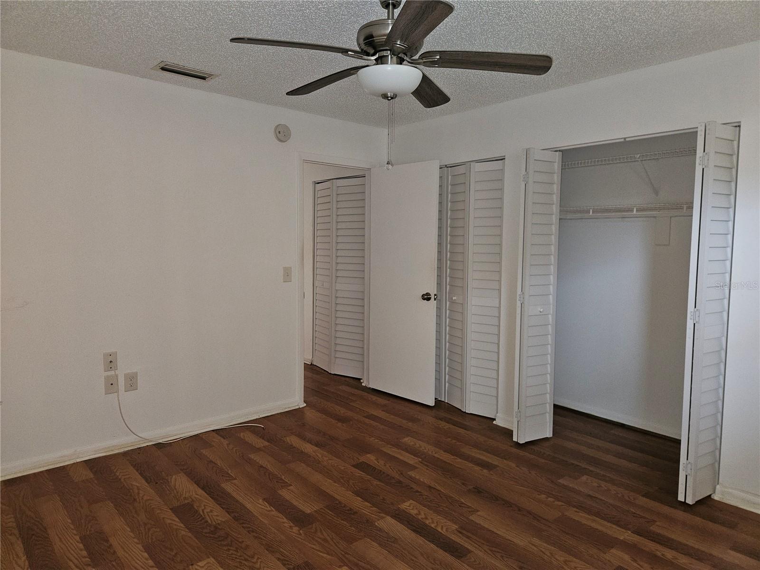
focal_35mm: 23
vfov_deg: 58.9
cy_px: 285
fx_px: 505
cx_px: 380
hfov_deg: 73.9
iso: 125
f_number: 1.8
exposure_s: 1/20
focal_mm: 5.4
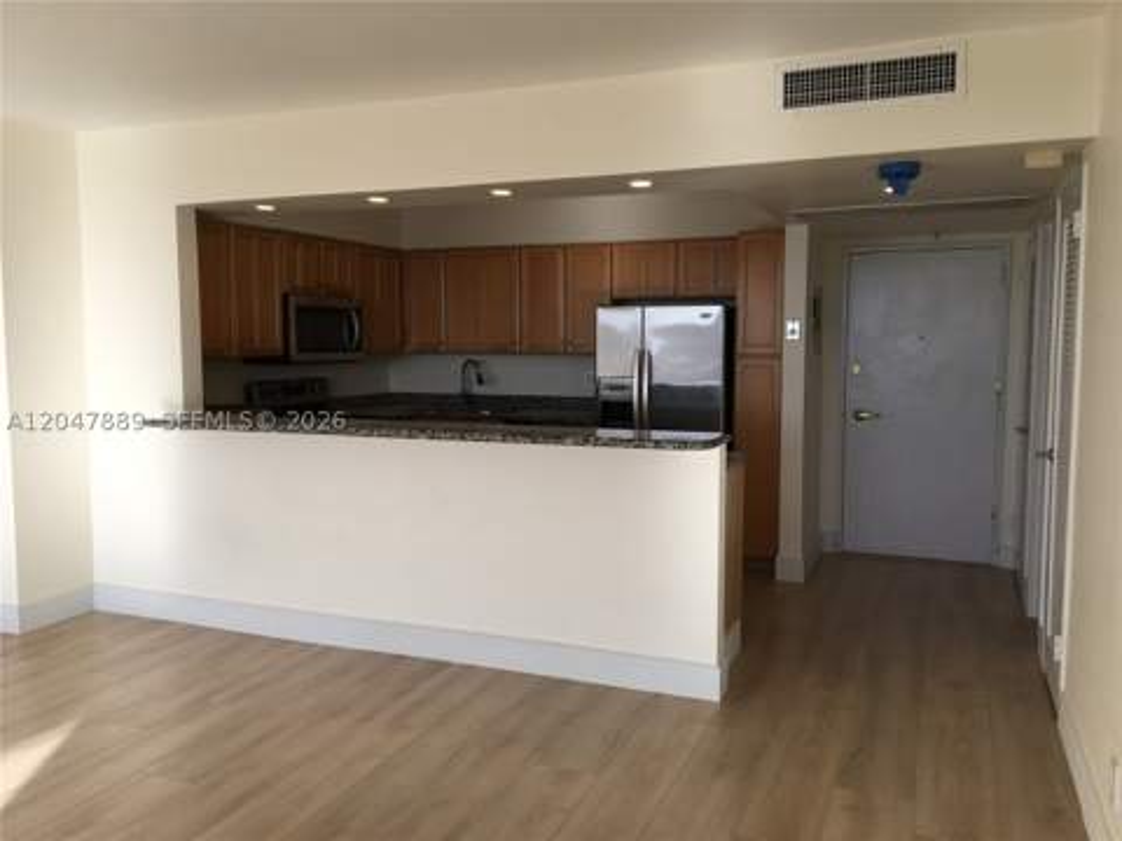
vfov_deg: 48.2
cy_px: 420
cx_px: 561
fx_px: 940
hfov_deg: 61.7
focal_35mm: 29
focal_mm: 4.15
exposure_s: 1/262
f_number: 2.2
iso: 25
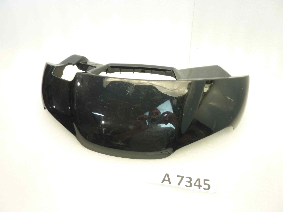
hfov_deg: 69.4
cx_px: 142
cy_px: 106
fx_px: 204
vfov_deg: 54.9
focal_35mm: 25
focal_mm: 4.1
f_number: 3.3
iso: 80
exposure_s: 1/10
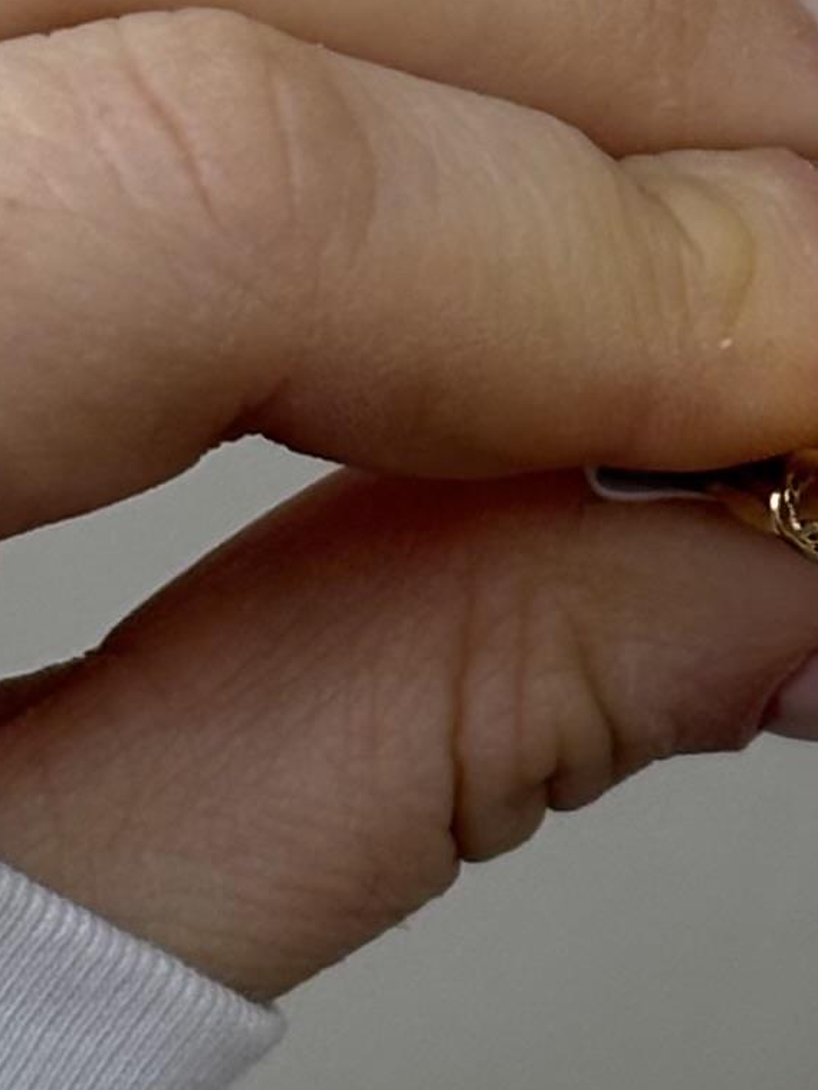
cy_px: -388
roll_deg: +1.7
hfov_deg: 7.7
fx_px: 6015
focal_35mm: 191
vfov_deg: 10.1
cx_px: 793
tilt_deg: +3.5
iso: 32
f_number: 1.6
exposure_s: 1/60
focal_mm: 5.96
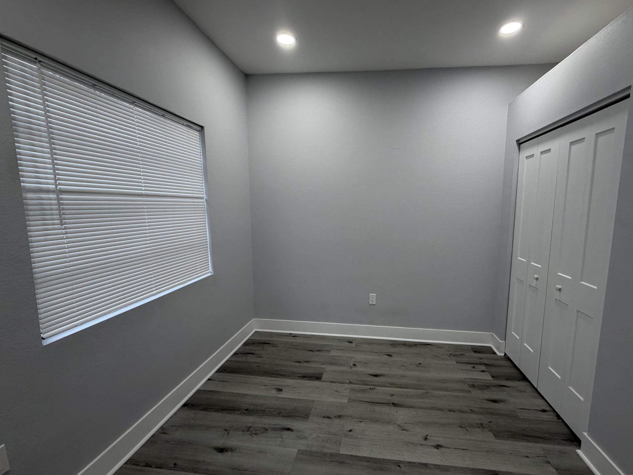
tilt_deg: -7.7
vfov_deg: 78.1
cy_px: 248
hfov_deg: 94.1
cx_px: 351
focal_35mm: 16
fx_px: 293
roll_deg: +0.7
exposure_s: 1/120
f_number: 2.2
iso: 160
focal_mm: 2.22
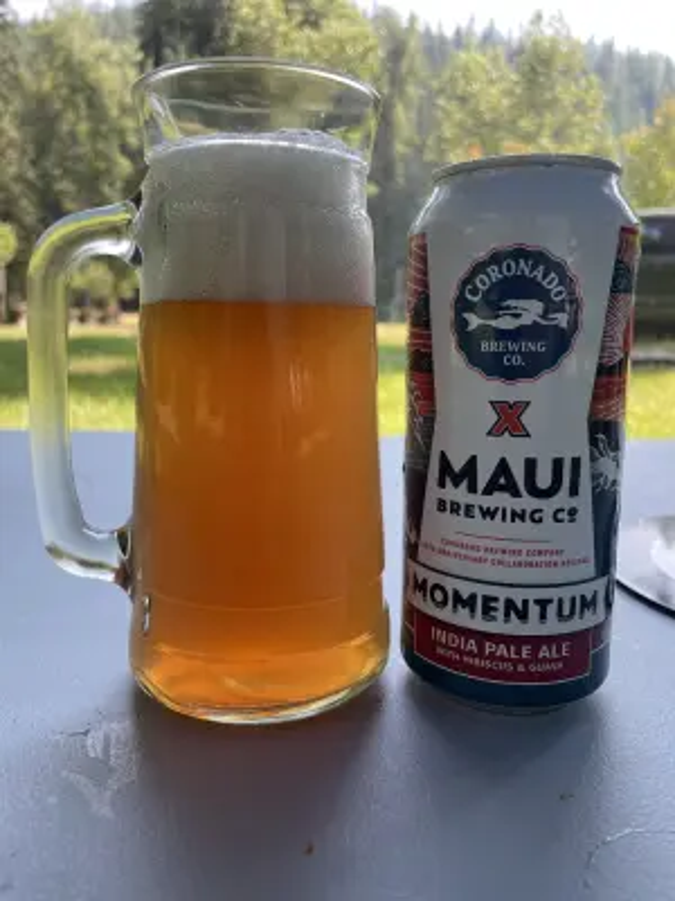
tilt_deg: -9.1
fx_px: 676
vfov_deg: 67.3
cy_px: 450
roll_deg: -2.3
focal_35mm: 26
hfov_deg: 53.1
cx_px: 338
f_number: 1.6
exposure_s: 1/252
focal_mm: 4.2
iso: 32
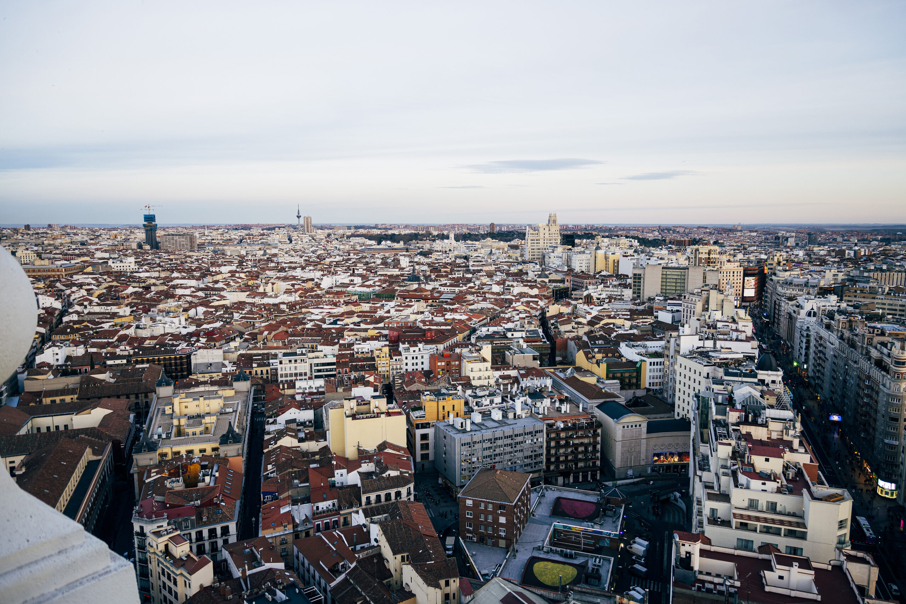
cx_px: 453
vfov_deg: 53.1
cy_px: 302
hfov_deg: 73.7
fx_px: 604
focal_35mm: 24
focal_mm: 16
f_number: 3.5
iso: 400
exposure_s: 1/125
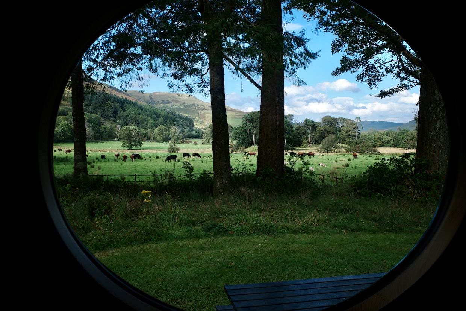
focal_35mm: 28
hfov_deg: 65.5
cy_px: 156
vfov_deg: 46.4
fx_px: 362
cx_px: 233
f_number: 7.1
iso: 200
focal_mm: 18.3
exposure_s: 1/200
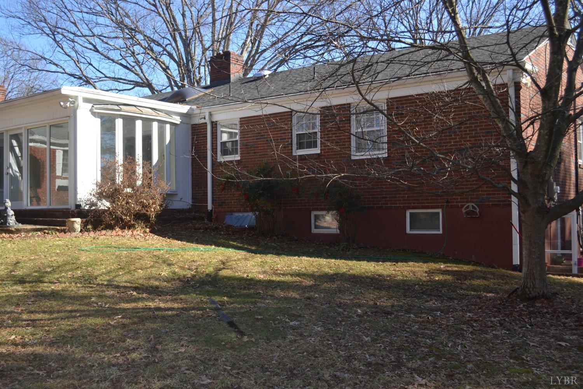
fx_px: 583
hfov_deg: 53.1
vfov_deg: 36.9
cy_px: 194
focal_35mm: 36
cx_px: 292
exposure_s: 1/200
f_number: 5
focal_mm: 24
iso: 100
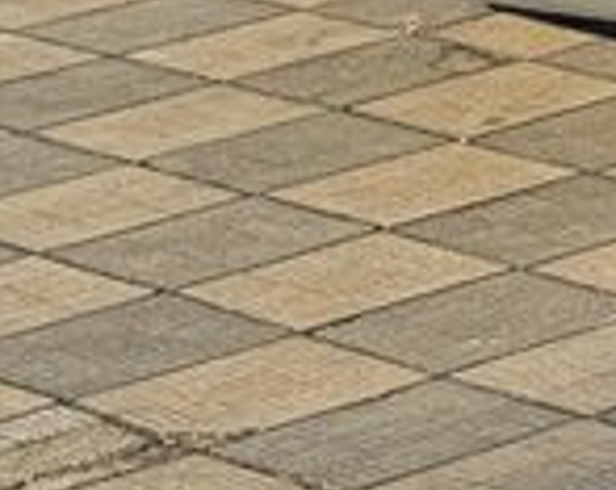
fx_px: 5549
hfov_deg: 6.0
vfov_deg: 4.9
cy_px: -850
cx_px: 1649
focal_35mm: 305
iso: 64
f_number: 1.78
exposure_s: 1/1597
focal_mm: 6.76
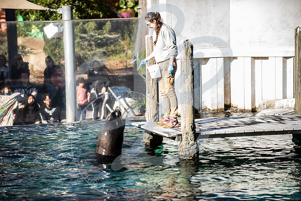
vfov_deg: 6.9
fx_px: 1673
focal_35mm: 200
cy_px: 100
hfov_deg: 10.3
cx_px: 150
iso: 200
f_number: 2.8
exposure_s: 1/500
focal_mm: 200
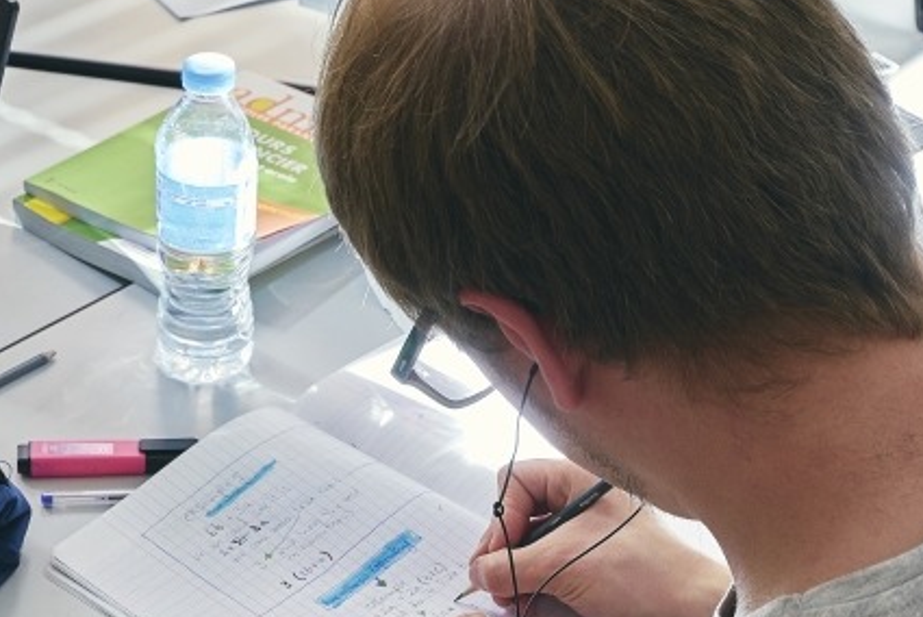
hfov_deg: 25.3
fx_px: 2027
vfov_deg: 17.1
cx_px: 206
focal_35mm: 79
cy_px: 511
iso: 640
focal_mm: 28
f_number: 7.1
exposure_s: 1/60
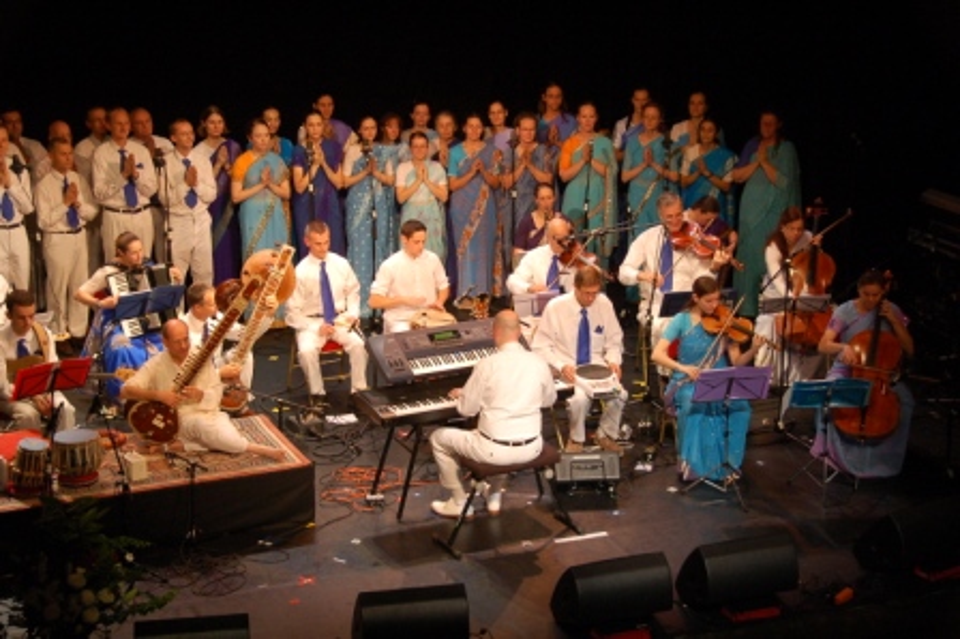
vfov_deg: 18.2
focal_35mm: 75
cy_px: 320
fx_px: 1998
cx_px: 480
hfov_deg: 27.0
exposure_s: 1/90
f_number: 6.7
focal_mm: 50
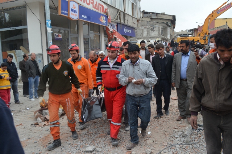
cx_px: 116
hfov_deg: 67.4
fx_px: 174
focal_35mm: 27
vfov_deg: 48.0
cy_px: 77
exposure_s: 1/125
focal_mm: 18
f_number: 5.6
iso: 160
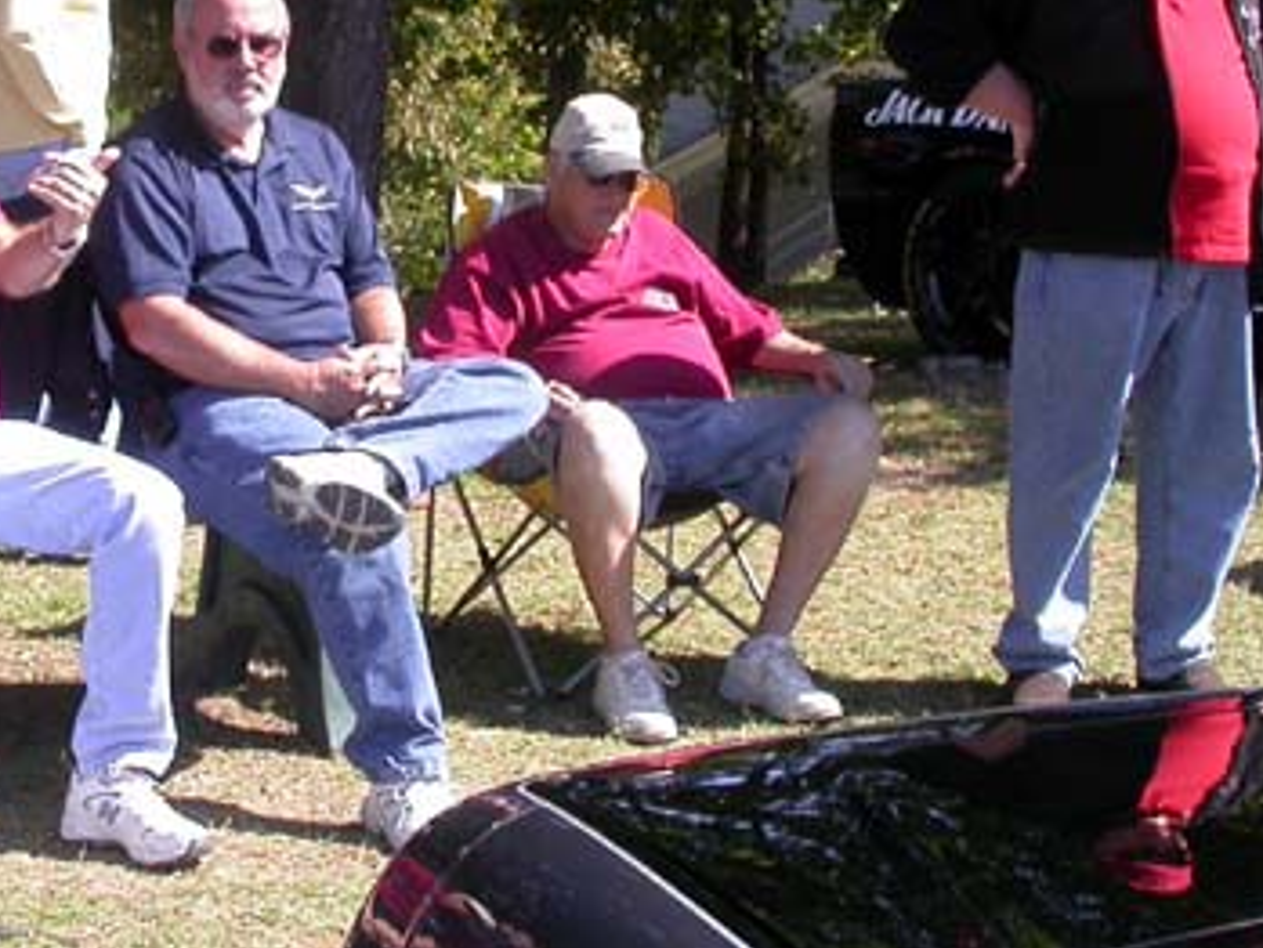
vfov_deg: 16.9
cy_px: 268
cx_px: 261
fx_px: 3175
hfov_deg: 22.2
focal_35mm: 87
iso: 100
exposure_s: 1/177
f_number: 6
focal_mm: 7.85
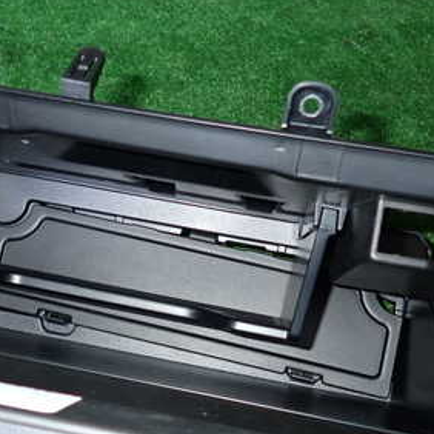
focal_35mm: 47
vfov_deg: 35.8
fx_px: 667
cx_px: 188
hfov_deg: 36.0
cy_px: 279
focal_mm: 4.5
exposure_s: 1/30
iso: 250
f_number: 5.6
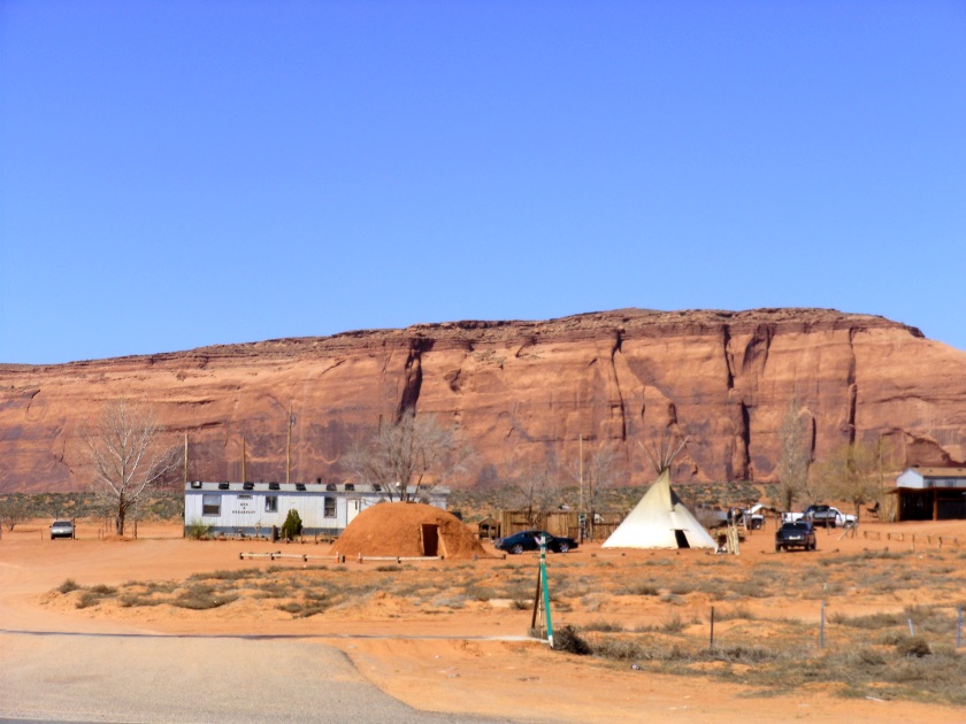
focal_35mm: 102
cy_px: 362
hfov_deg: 19.3
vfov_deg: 14.5
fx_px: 2846
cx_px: 483
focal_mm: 18.3
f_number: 5.4
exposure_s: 1/640
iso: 80
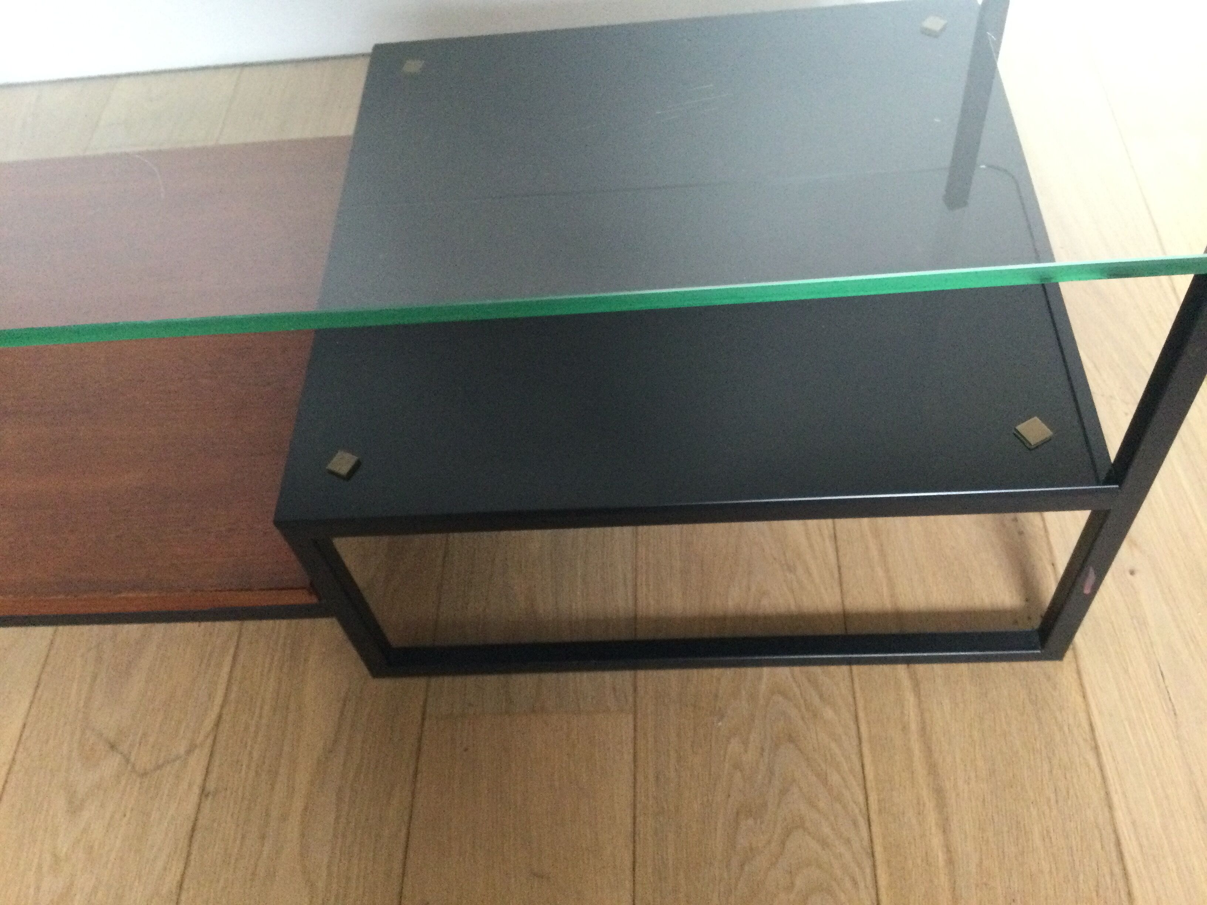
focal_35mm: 31
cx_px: 604
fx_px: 1081
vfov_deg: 45.4
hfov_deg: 58.4
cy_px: 452
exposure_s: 1/25
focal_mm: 3.3
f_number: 2.4
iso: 200
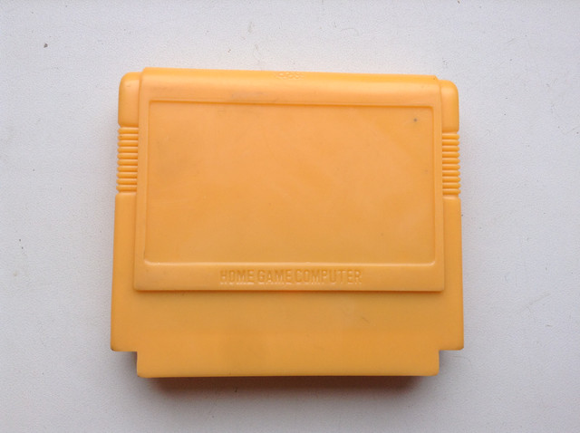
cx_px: 290
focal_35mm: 33
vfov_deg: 42.8
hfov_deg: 55.4
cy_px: 216
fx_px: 552
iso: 32
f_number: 2.4
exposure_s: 1/120
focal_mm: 3.3
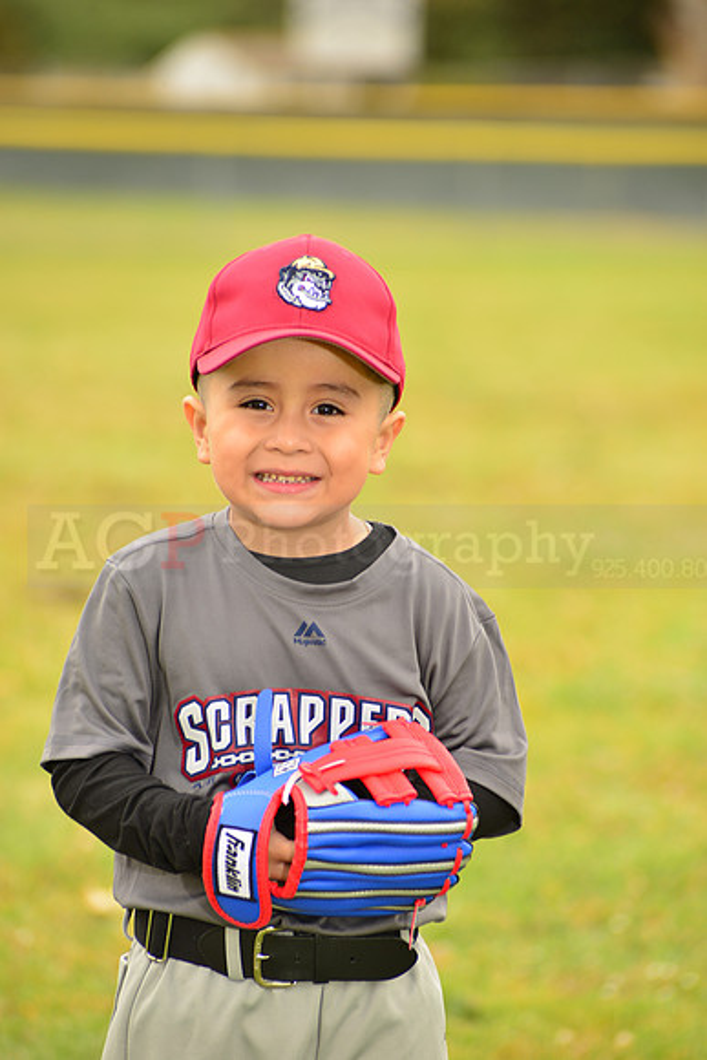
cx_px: 354
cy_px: 530
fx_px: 5888
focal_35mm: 200
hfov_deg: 6.9
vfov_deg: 10.3
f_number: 5.6
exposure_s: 1/250
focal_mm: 200
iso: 160
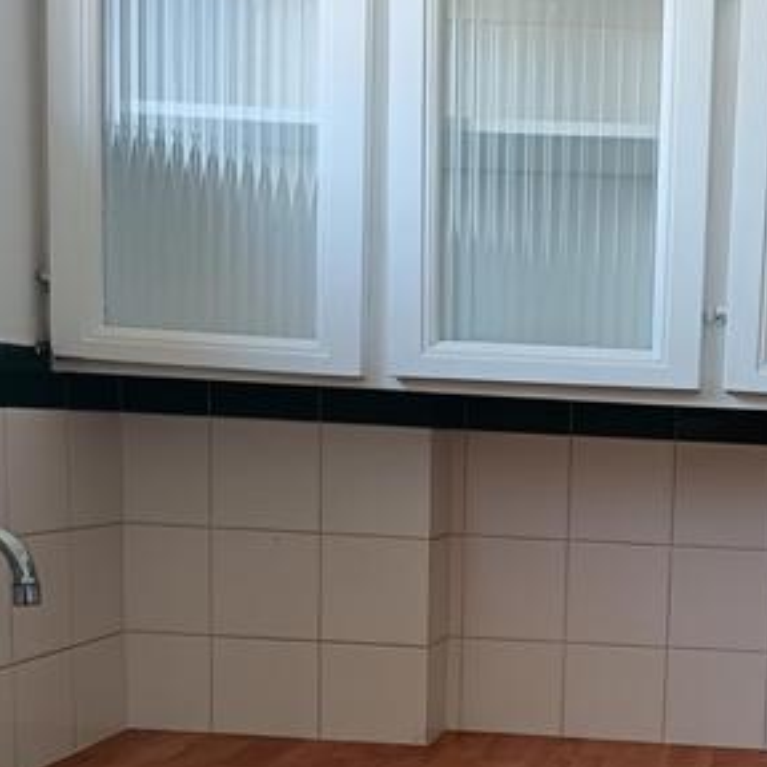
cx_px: 716
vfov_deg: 28.3
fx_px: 1479
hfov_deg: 27.8
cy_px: 647
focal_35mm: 59
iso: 403
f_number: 1.75
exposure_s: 1/50
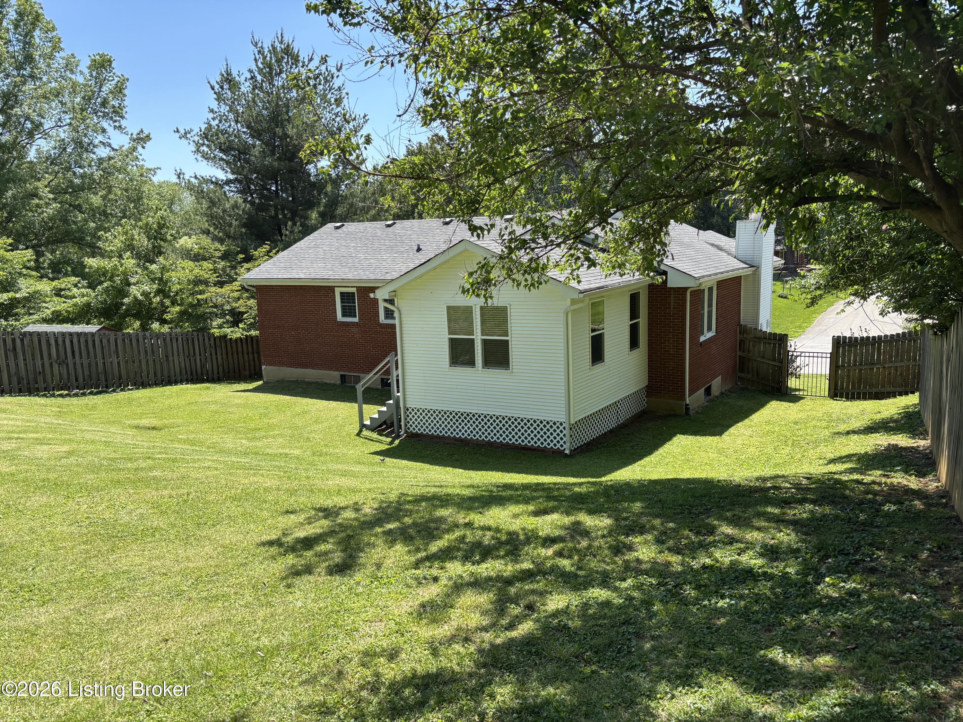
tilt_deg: -10.0
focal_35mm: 26
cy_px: 361
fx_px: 723
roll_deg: +1.8
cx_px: 482
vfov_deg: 53.1
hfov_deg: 67.3
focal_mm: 5.96
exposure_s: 1/1311
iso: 50
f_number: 1.6
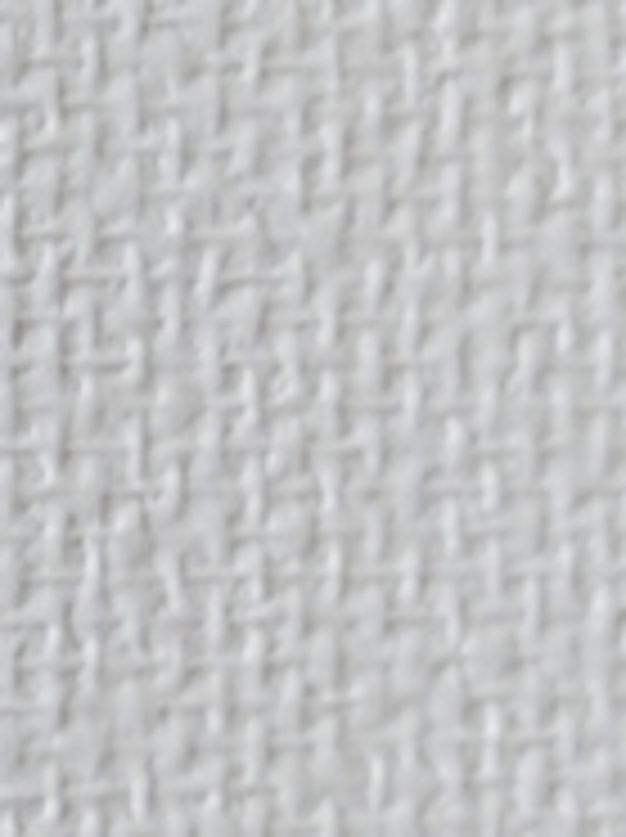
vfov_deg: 15.9
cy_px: 567
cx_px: -856
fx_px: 2997
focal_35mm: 124
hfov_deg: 10.4
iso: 32
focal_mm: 5.23
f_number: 1.8
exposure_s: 1/24
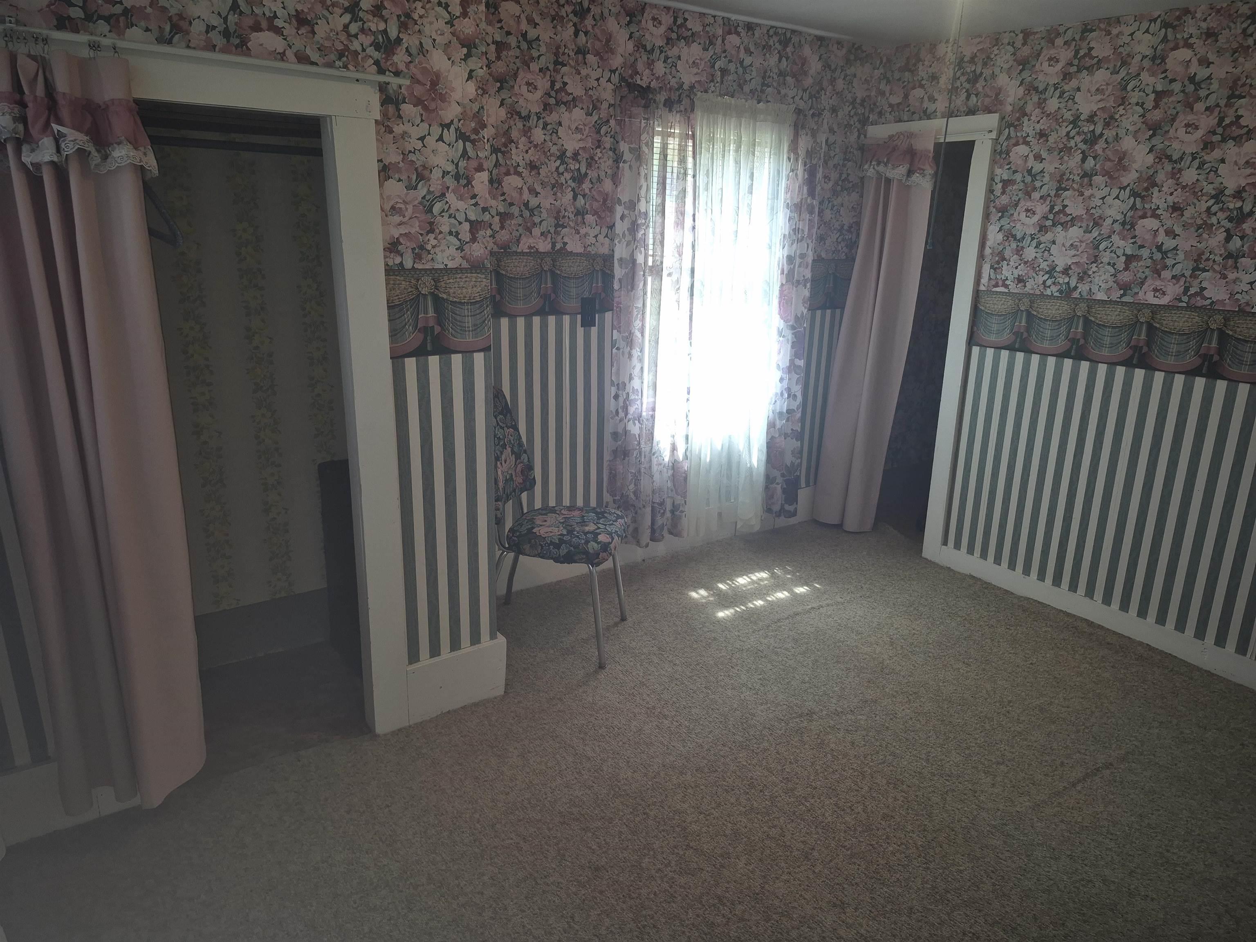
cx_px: 628
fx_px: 835
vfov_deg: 58.9
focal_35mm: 23
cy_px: 471
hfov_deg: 73.9
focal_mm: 5.4
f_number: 1.8
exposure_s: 1/60
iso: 80
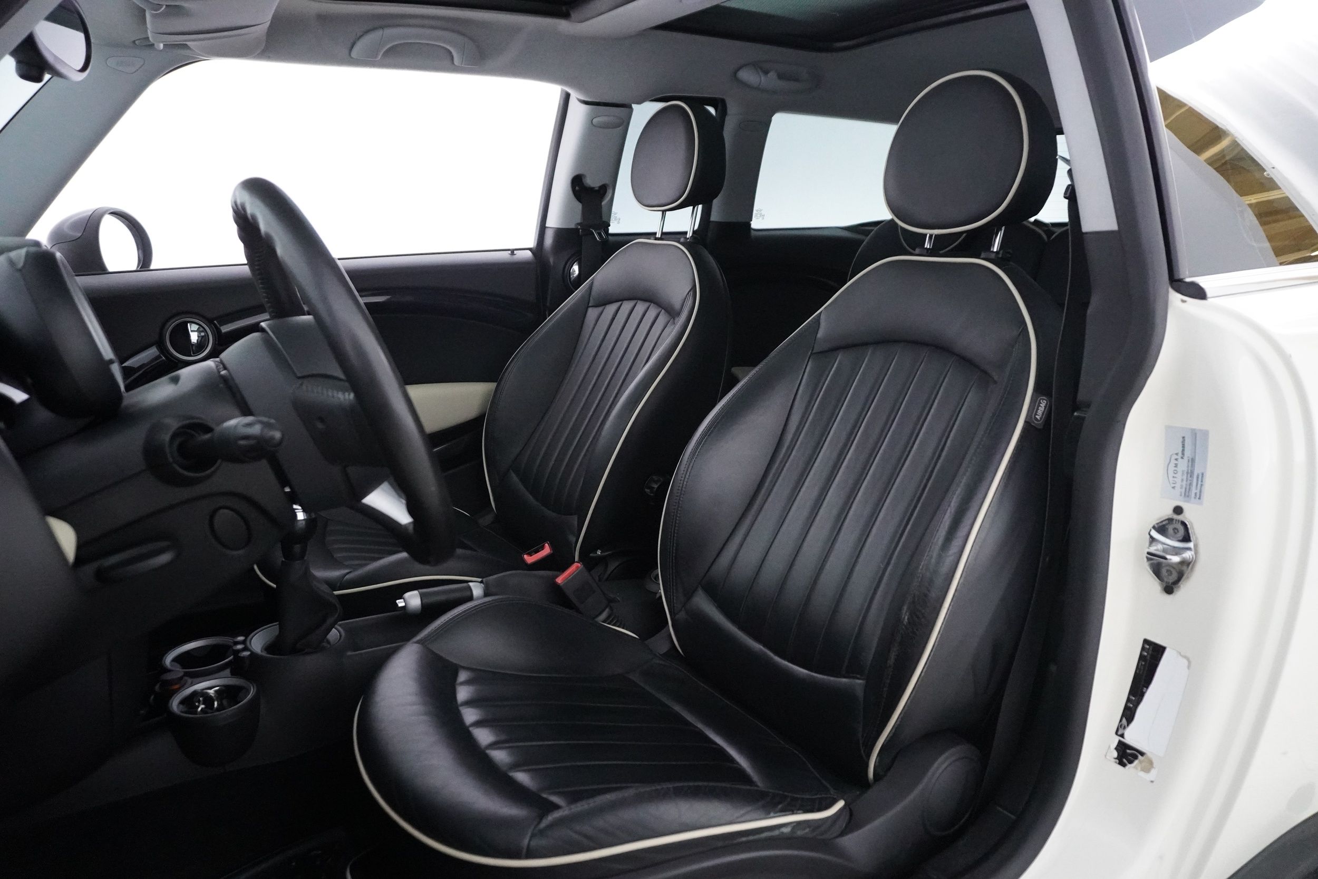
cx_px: 659
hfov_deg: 73.7
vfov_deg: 53.1
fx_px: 879
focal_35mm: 24
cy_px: 440
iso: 6400
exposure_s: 1/125
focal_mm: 16
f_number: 3.5
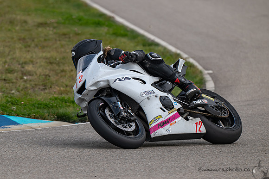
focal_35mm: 539
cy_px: 78
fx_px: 4025
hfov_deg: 3.8
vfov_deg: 2.6
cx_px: 112
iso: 280
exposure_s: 1/1250
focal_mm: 430
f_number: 6.3
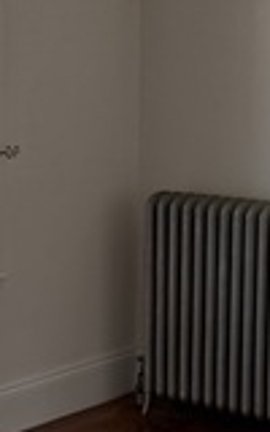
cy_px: 124
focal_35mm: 106
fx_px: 1248
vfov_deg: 19.5
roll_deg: -0.8
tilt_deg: -4.0
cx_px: 209
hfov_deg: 12.3
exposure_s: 1/226
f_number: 1.78
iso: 200
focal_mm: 6.76
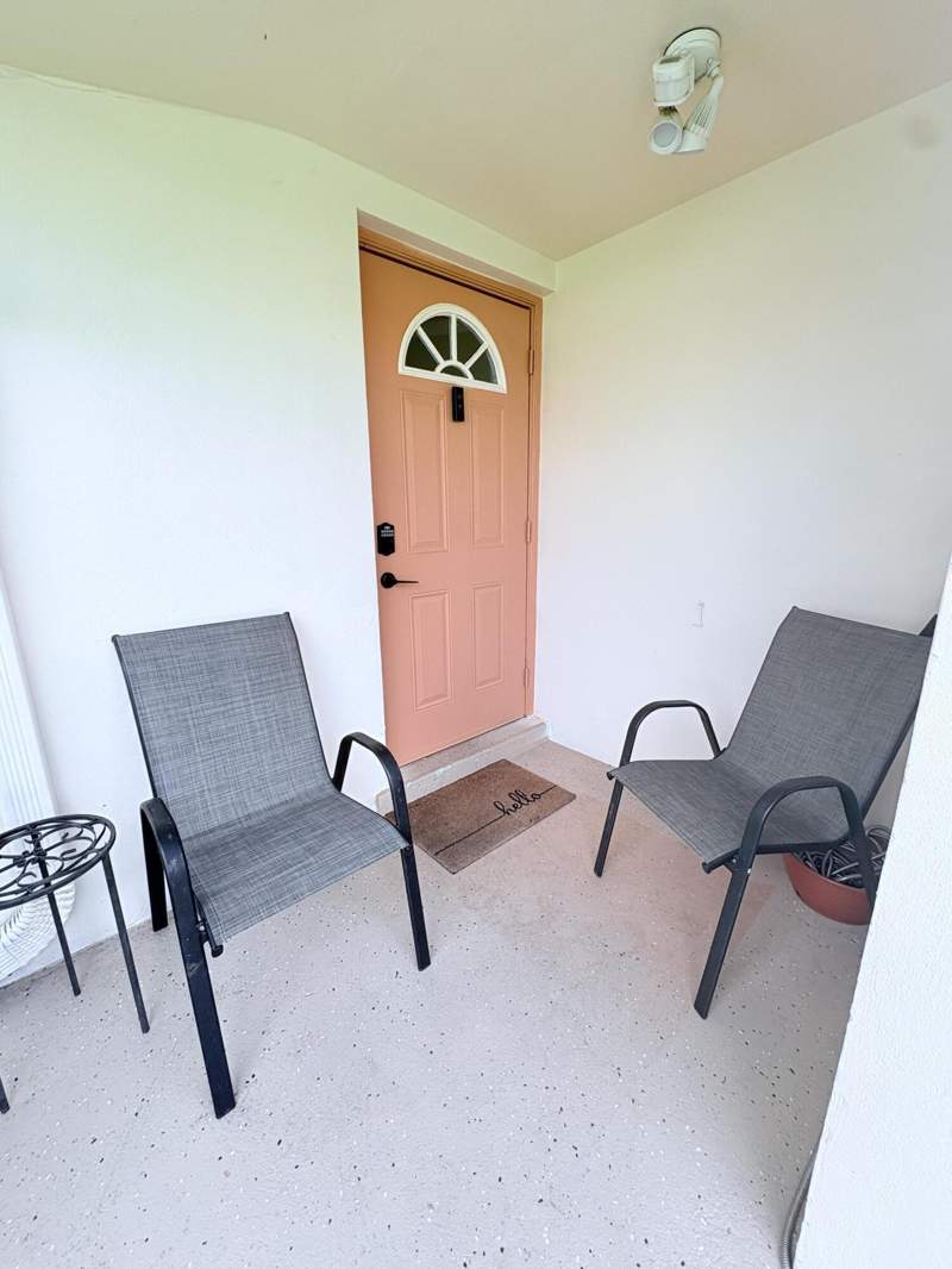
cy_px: 634
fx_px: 513
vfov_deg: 102.1
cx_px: 476
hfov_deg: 85.7
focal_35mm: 14
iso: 40
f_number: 2.2
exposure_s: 1/208
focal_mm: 2.22
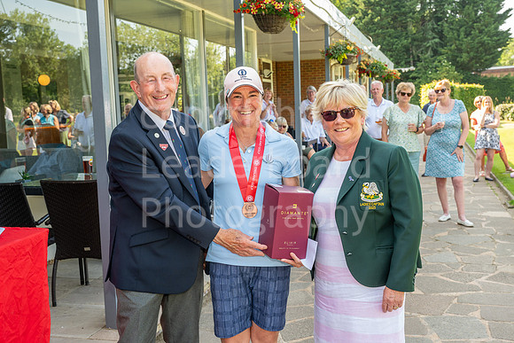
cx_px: 257
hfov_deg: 44.5
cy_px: 172
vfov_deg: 30.5
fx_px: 628
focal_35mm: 44
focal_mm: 44
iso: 400
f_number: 7.1
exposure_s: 1/125
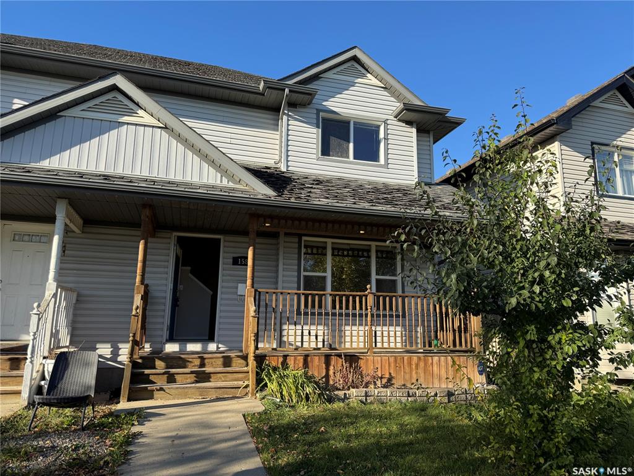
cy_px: 238
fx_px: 440
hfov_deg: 71.6
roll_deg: -1.3
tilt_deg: +10.6
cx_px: 317
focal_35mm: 24
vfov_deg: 56.8
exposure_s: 1/1869
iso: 80
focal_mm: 6.76
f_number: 1.78
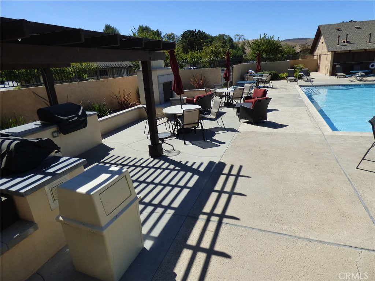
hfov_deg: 81.7
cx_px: 188
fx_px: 217
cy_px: 140
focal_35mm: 20
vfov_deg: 66.0
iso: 160
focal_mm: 3.58
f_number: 2.8
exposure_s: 1/2000
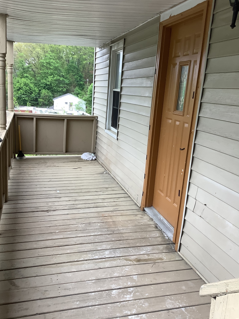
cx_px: 115
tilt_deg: -13.4
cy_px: 159
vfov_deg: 55.4
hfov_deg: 42.9
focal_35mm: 33
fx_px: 304
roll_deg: -3.3
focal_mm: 3.3
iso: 50
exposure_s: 1/60
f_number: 2.4
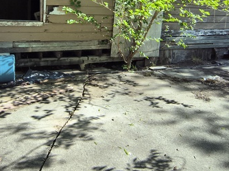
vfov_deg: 54.2
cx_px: 73
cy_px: 31
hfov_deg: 71.3
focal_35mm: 23
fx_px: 152
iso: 101
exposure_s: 1/663
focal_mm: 2.13
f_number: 2.2
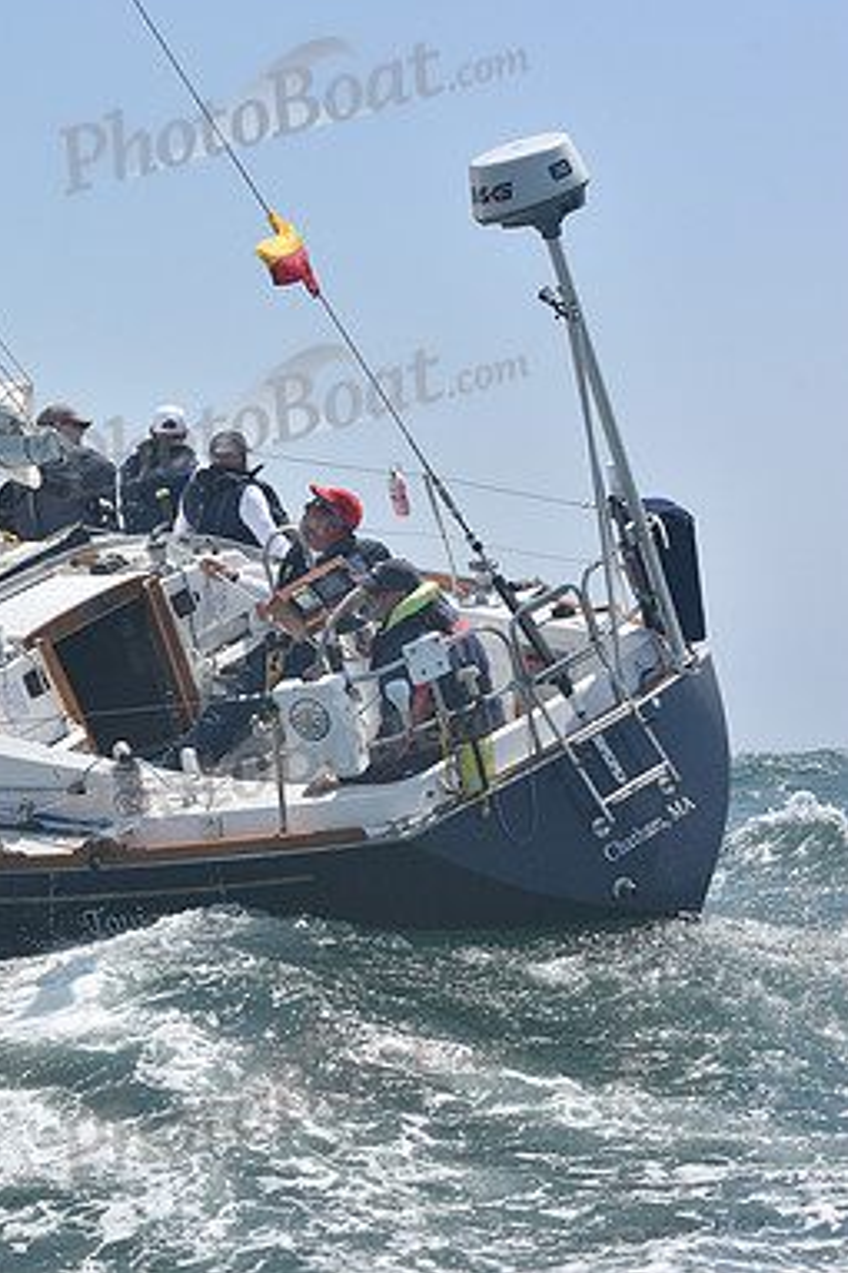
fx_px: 3748
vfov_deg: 19.3
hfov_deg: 12.7
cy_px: 633
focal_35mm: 106
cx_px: -110
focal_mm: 70
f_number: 10
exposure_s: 1/1000
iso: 320
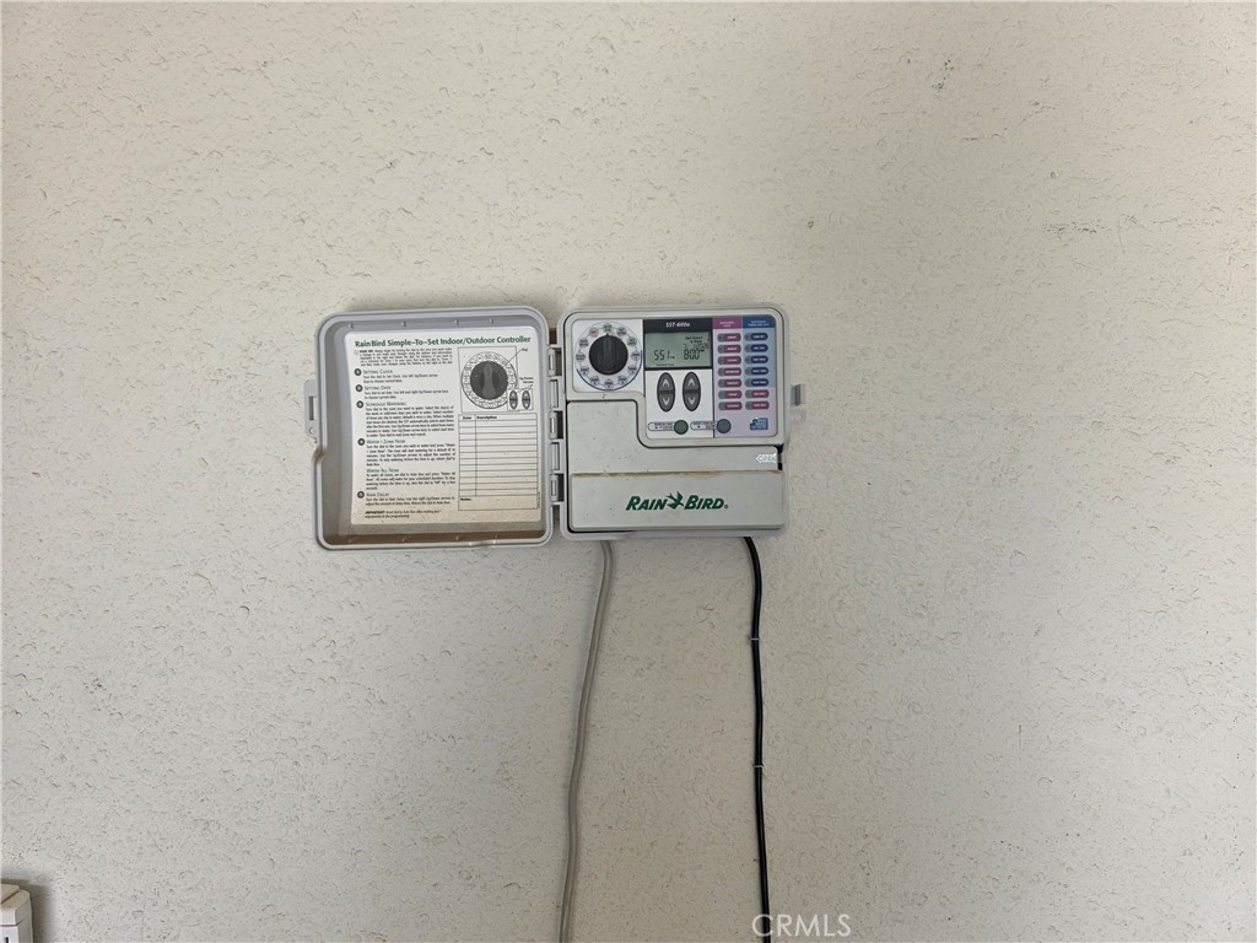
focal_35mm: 23
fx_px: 835
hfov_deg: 73.9
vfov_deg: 58.9
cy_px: 472
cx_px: 628
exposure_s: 1/150
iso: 12
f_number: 1.7
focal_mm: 6.3
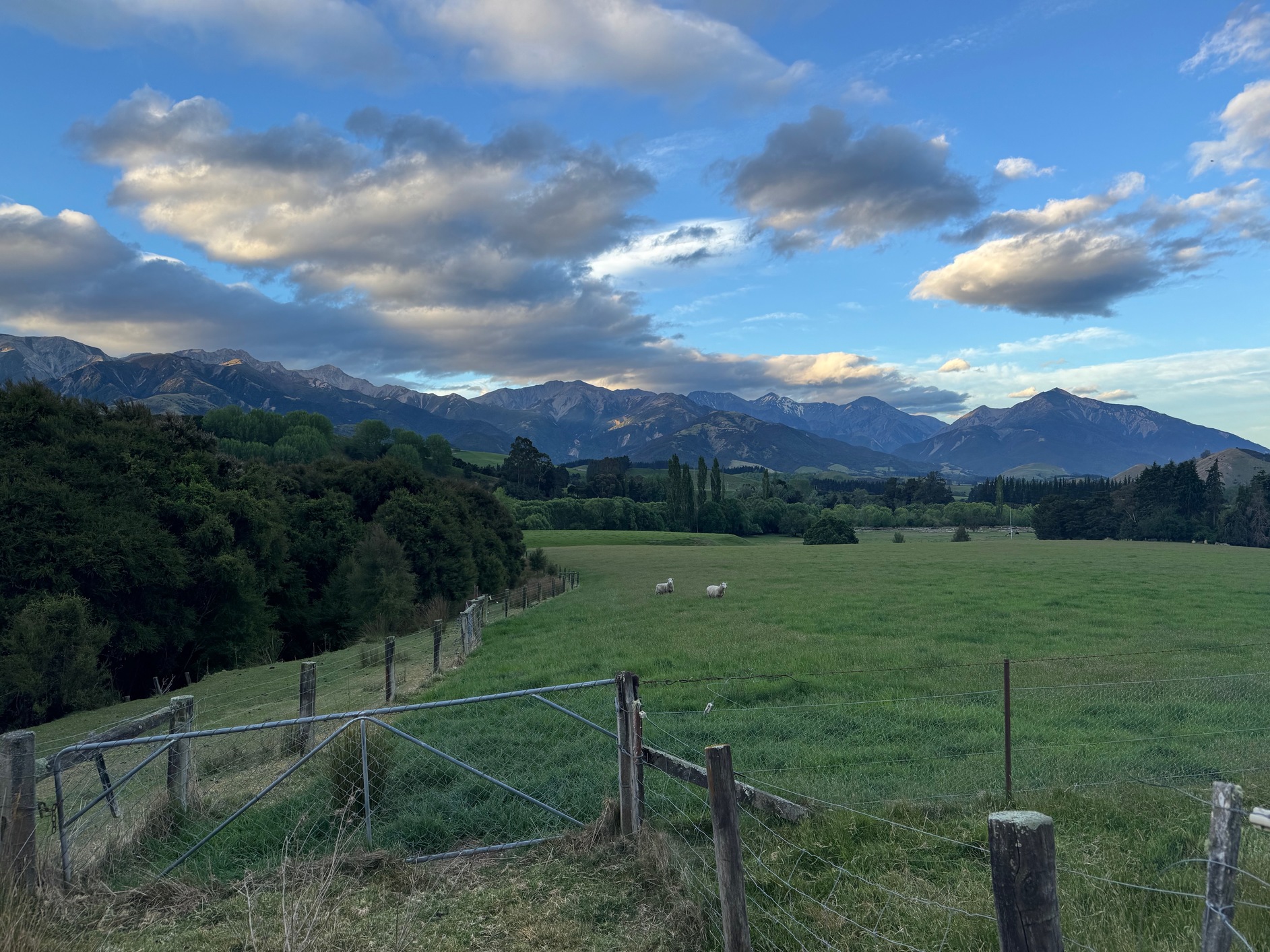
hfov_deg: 71.6
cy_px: 476
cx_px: 635
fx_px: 881
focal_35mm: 24
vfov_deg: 56.8
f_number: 1.78
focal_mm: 6.76
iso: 80
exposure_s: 1/1026
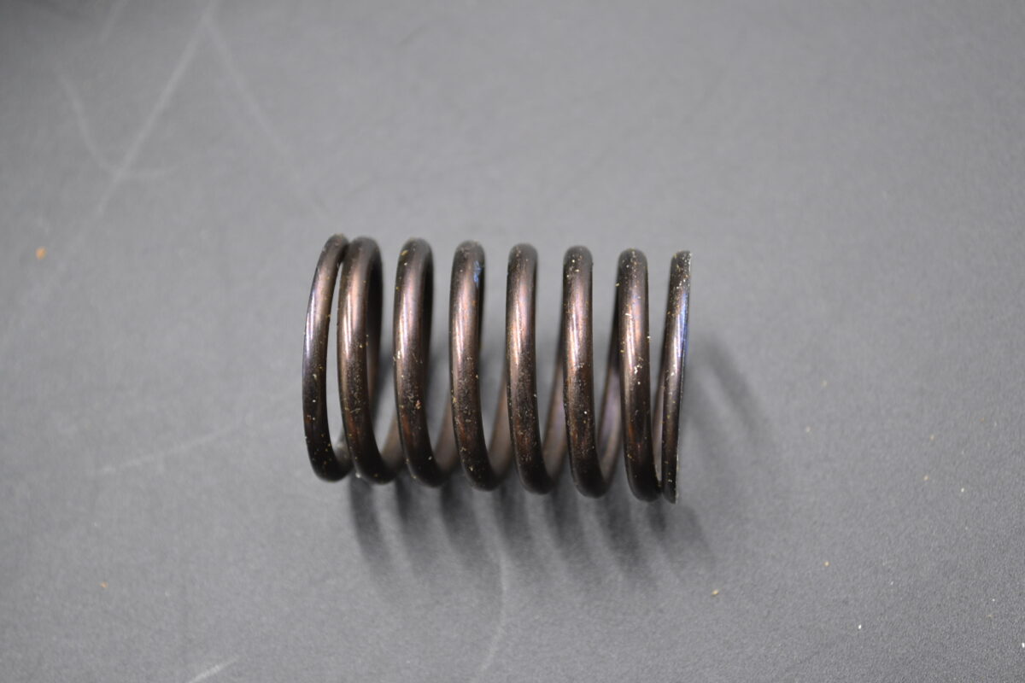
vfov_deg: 19.7
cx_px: 512
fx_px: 1964
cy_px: 342
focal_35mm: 69
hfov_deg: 29.2
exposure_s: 1/40
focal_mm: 46
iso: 400
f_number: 5.3
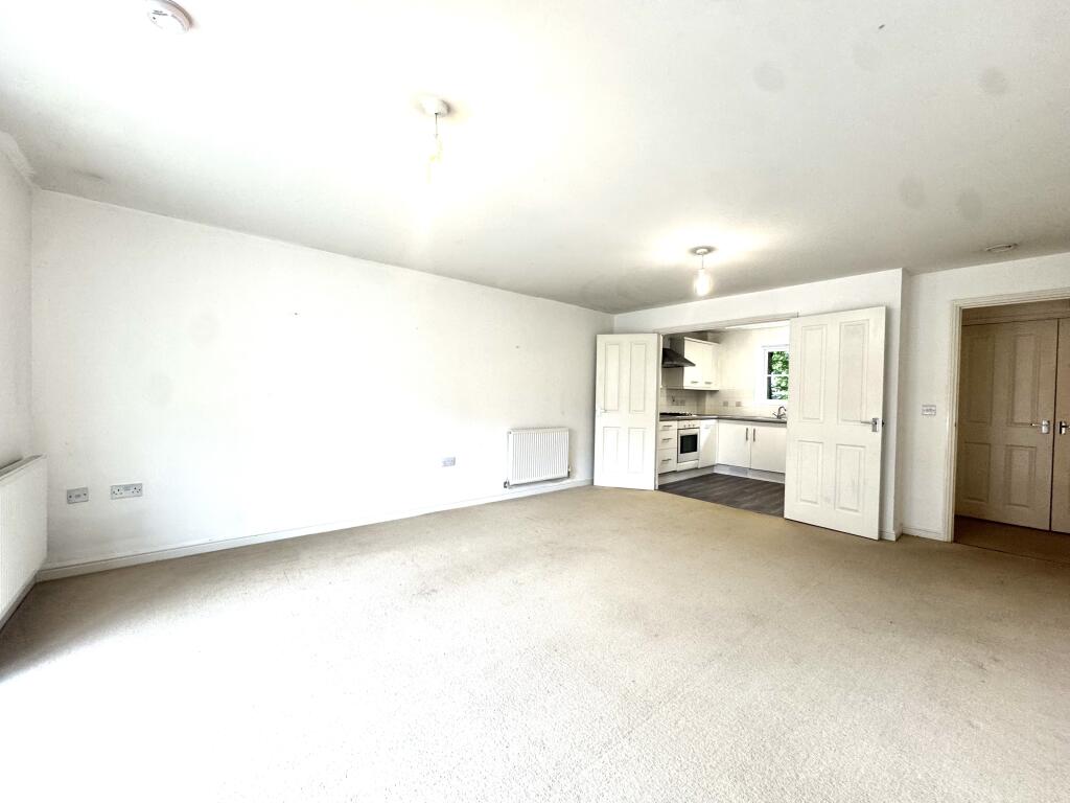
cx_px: 535
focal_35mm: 14
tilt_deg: -1.1
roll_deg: -1.6
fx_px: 433
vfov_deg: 85.7
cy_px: 402
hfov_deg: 102.1
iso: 160
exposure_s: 1/100
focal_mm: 2.22
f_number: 2.2
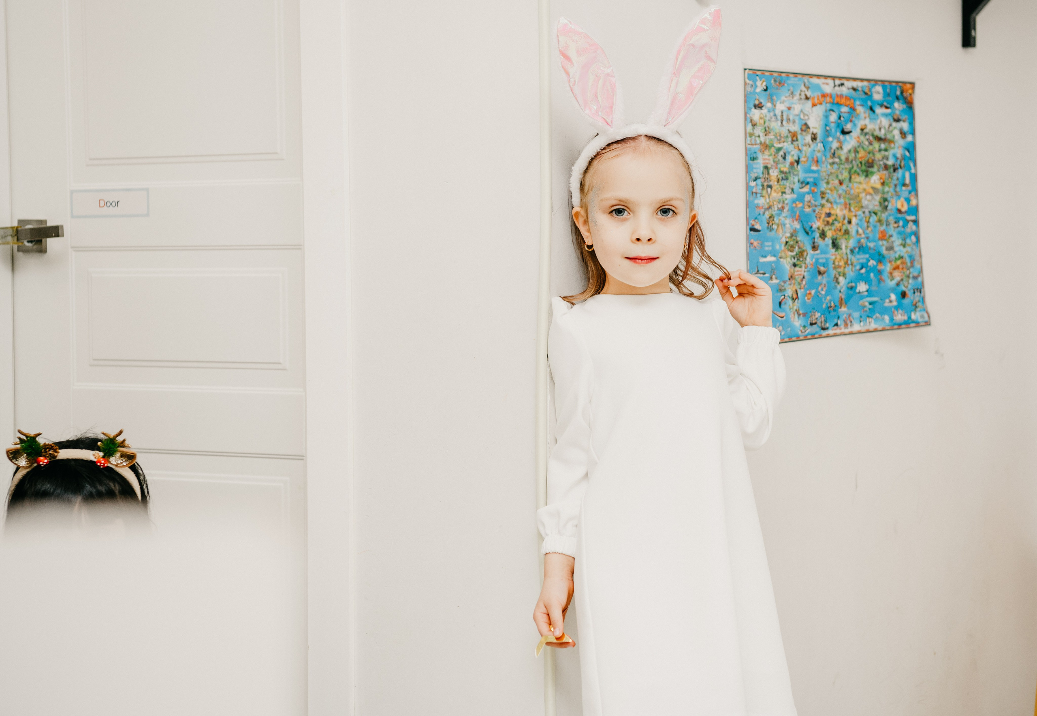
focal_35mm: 76
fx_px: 2226
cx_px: 587
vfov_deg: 18.3
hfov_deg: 26.2
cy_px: 324
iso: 250
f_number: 4
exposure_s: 1/160
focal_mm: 65
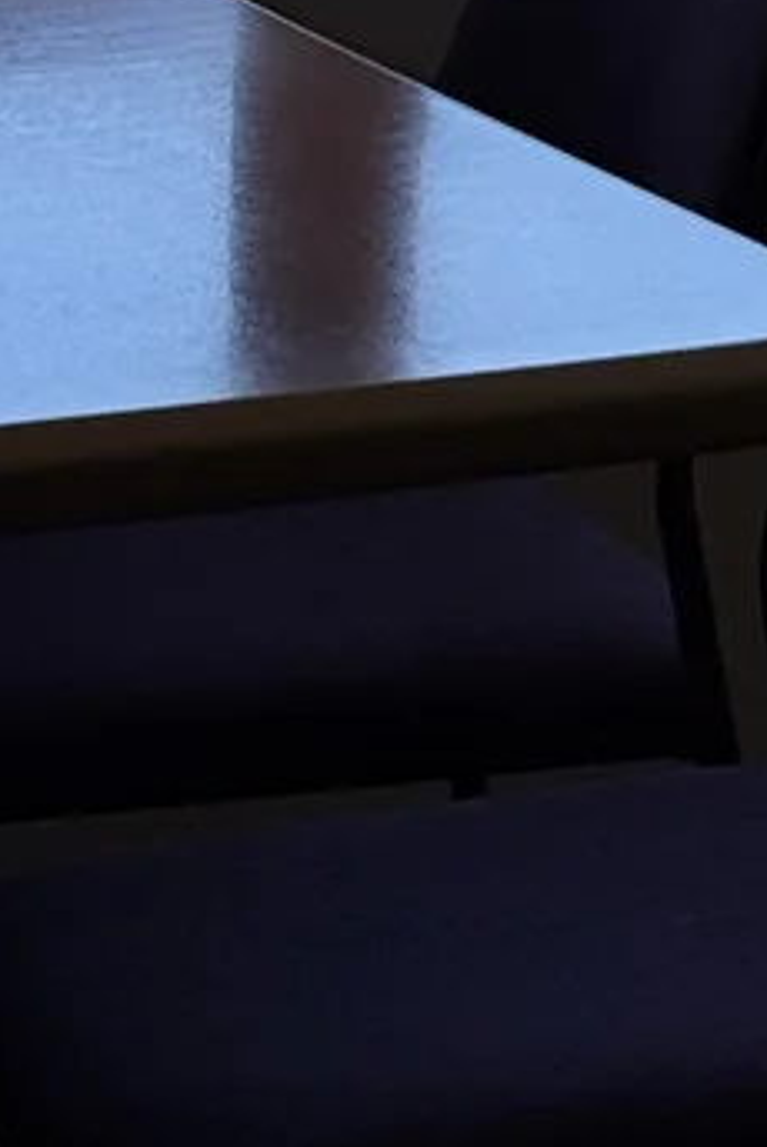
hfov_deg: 5.7
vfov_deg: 8.2
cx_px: 1887
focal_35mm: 232
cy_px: -1517
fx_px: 7399
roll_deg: -0.3
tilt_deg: +2.3
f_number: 1.78
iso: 64
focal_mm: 6.76
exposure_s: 1/2208
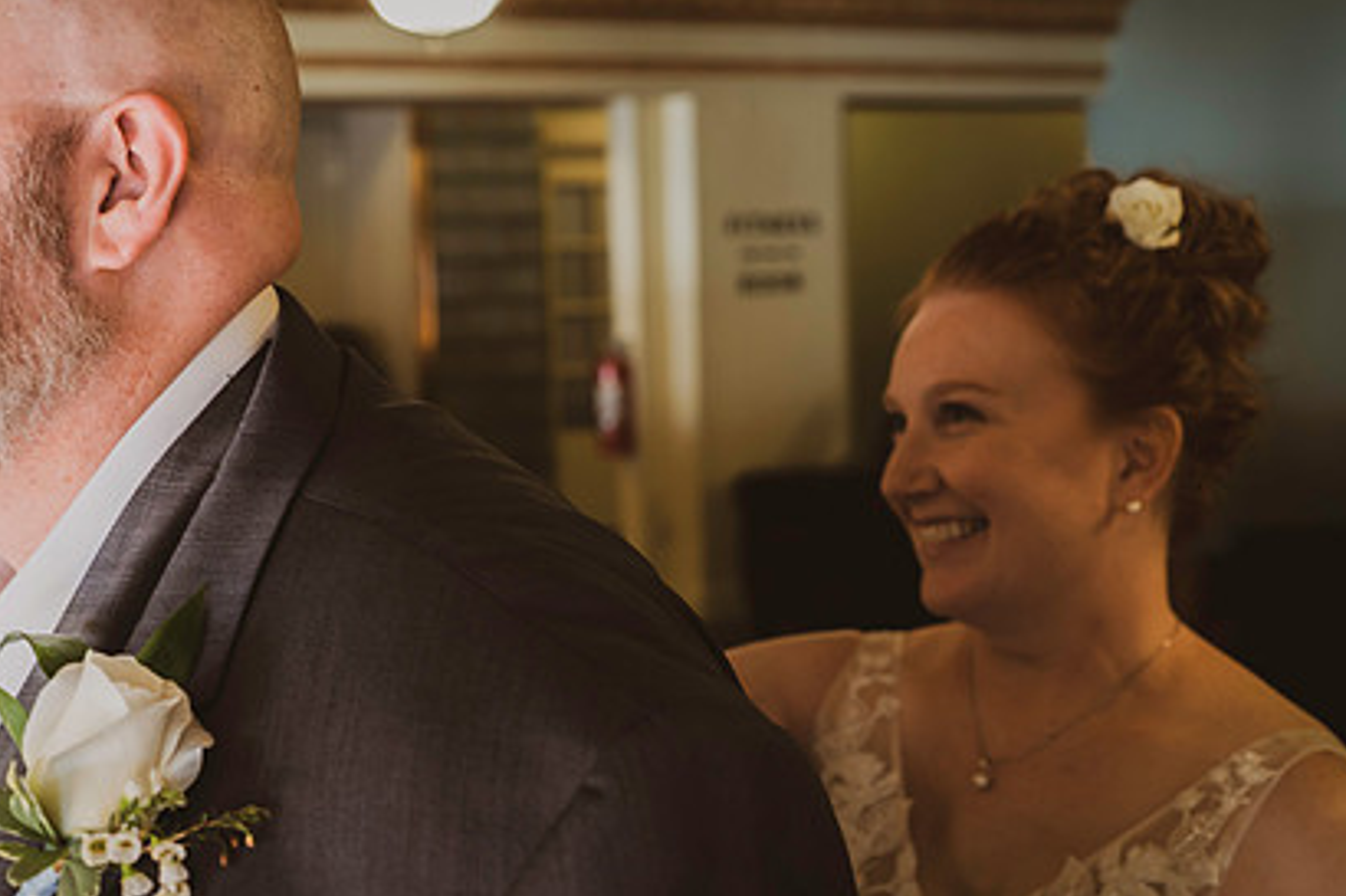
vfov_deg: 26.5
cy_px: 446
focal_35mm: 51
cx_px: 525
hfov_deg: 38.7
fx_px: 1906
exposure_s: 1/20
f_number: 4
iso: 800
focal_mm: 36
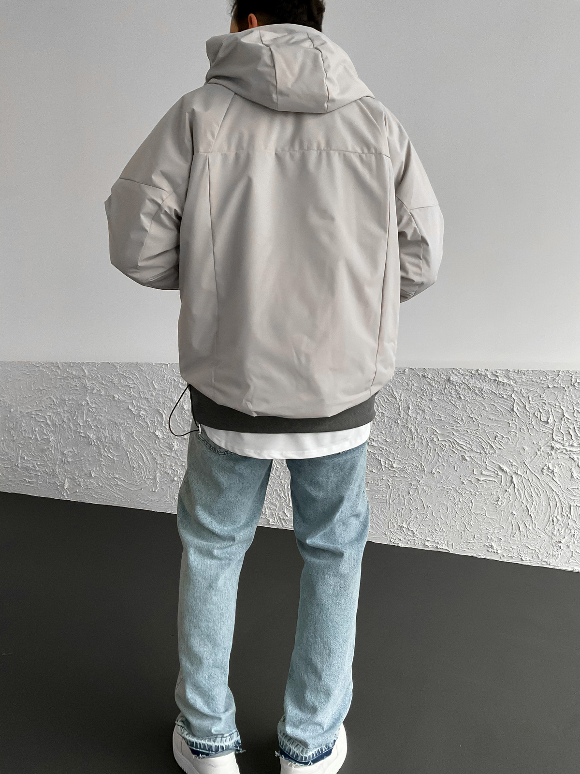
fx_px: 648
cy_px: 387
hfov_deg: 48.2
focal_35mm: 29
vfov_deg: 61.7
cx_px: 290
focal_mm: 3
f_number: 1.8
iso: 160
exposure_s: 1/60
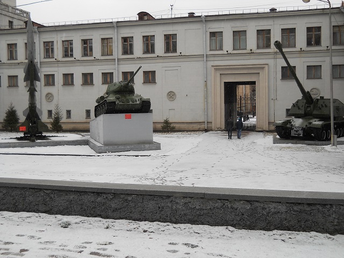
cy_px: 129
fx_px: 407
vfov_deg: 35.1
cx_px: 172
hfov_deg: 45.8
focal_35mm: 41
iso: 80
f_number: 3.1
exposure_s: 1/125
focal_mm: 6.72
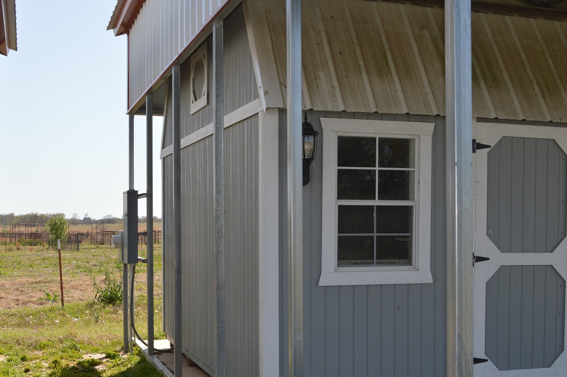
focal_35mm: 51
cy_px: 223
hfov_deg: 38.9
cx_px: 307
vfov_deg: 26.4
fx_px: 803
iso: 100
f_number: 7.1
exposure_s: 1/200
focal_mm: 26
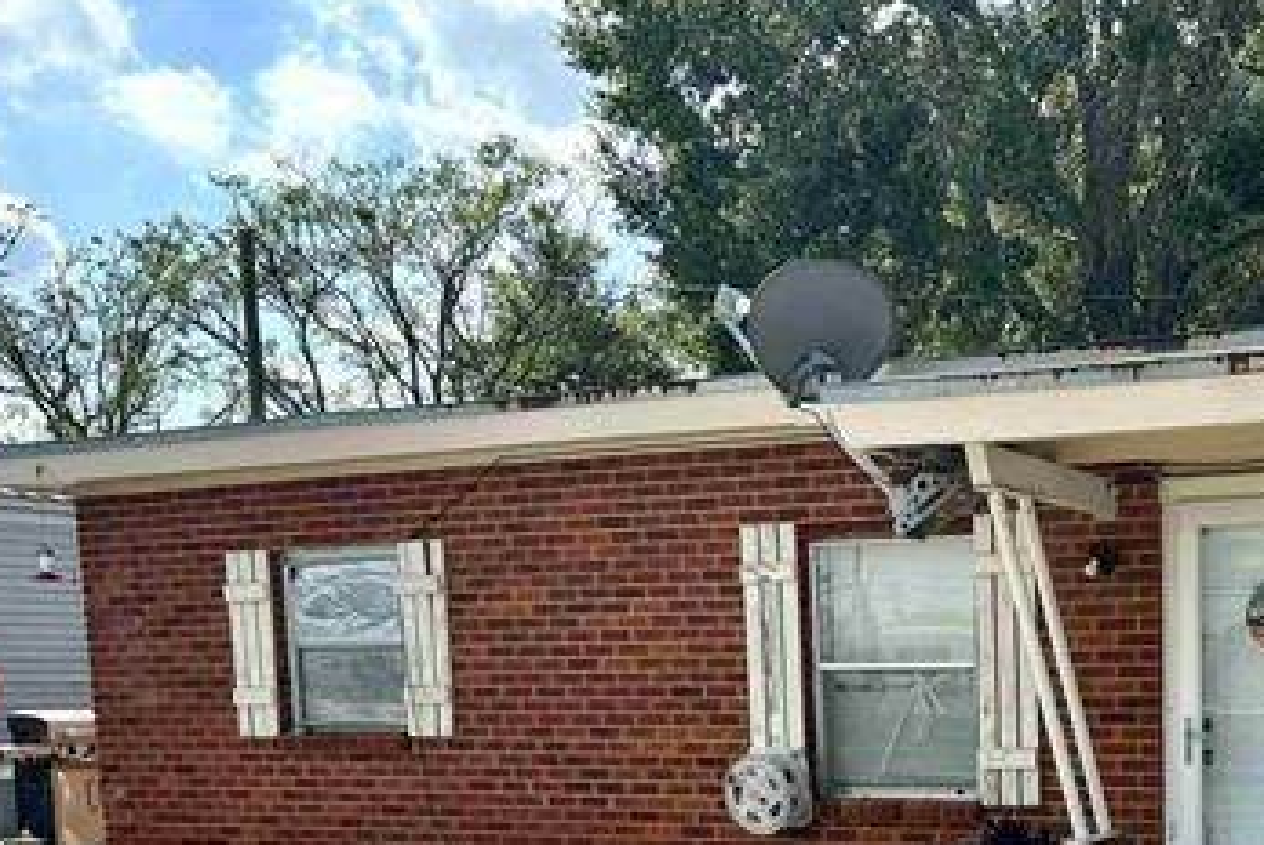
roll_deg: +0.6
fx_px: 1616
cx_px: 1115
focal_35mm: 46
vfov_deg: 27.5
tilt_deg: -6.9
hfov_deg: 39.9
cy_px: 863
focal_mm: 6.76
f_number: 1.78
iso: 80
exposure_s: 1/4310
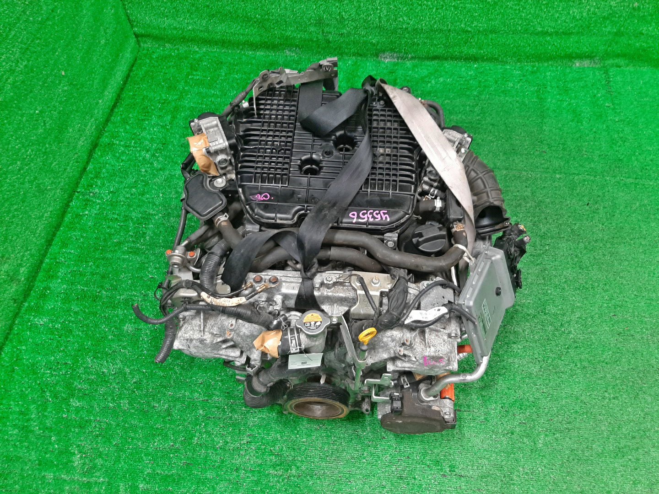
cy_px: 247
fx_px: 495
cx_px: 330
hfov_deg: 67.3
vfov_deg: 53.1
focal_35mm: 26
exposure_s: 1/50
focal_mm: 3.93
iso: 152
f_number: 1.7
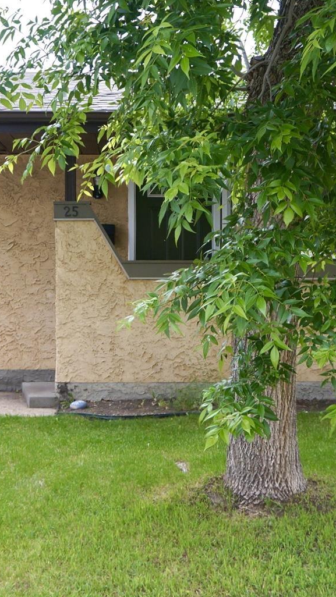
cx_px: 163
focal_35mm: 52
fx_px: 824
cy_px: 299
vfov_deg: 39.9
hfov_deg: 23.1
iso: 400
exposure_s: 1/160
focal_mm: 22
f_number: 4
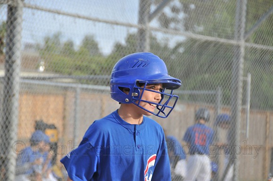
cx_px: 136
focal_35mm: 202
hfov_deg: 10.2
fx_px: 1533
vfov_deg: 6.8
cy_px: 90
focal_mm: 135
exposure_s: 1/250
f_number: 5.6
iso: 200
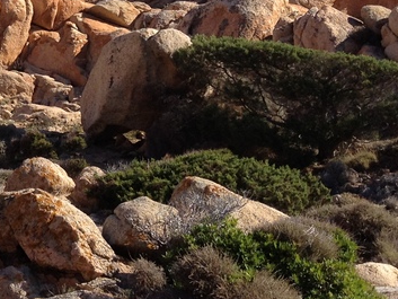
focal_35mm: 119
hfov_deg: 15.4
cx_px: -178
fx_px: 1369
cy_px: -32
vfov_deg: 12.2
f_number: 2.4
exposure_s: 1/1284
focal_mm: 4.28
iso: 64
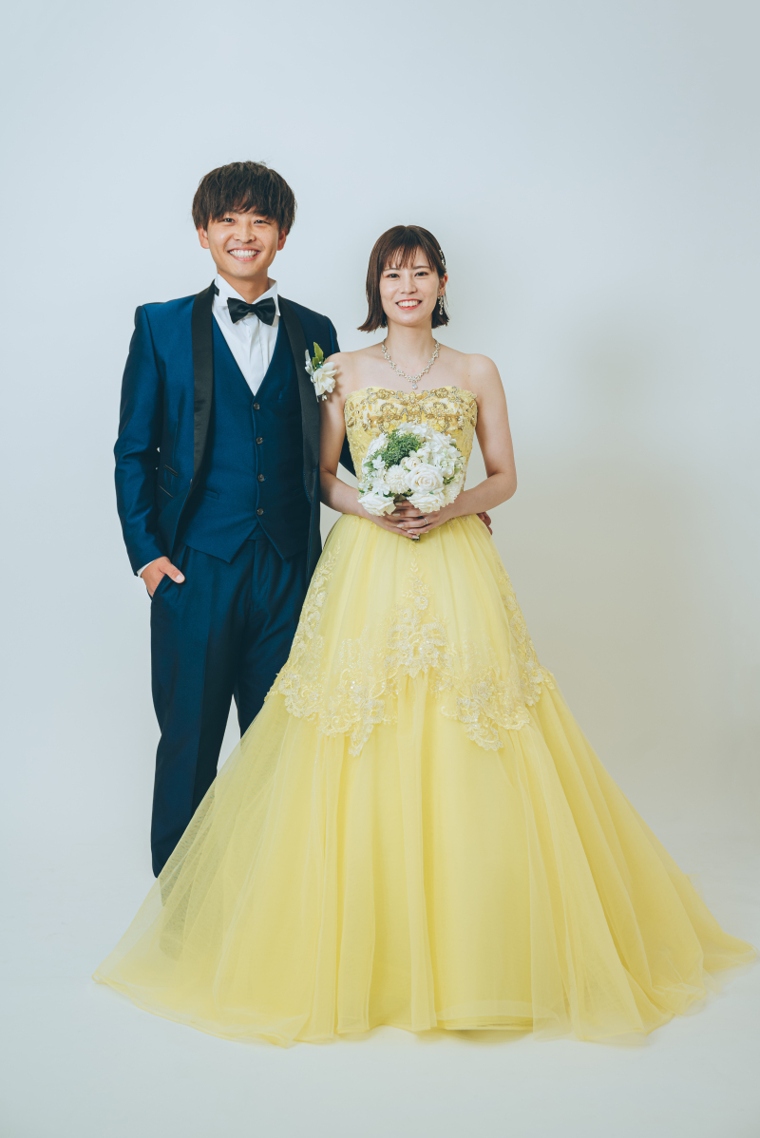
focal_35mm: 58
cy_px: 569
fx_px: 1834
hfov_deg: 23.4
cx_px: 380
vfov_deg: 34.5
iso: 100
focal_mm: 58
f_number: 4.5
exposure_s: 1/200
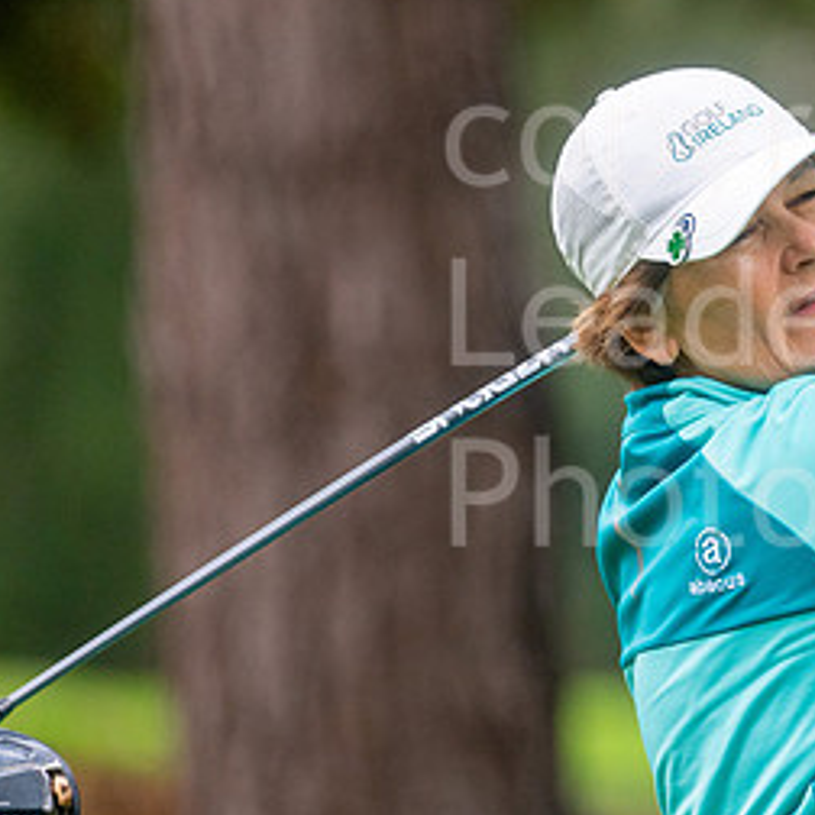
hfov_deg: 2.0
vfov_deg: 2.0
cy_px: 343
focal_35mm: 879
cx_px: 870
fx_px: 23414
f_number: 4
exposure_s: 1/1000
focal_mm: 300
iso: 400
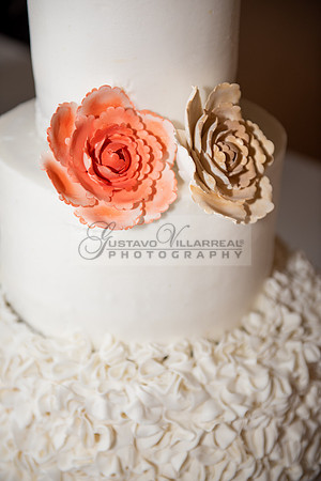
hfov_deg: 19.5
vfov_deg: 28.8
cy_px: 240
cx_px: 160
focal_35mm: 70
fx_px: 936
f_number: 2.8
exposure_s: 1/200
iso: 1000
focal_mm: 70
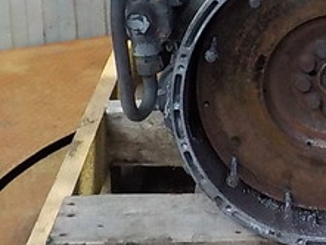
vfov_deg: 16.3
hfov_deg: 21.6
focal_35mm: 87
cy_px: -55
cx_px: 332
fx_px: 820
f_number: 3.3
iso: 800
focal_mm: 4.1
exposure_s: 1/40
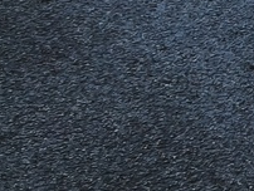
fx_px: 1337
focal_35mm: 182
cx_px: 972
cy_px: -50
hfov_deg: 7.8
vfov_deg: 8.1
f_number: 1.7
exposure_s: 1/296
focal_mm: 5.35
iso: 50
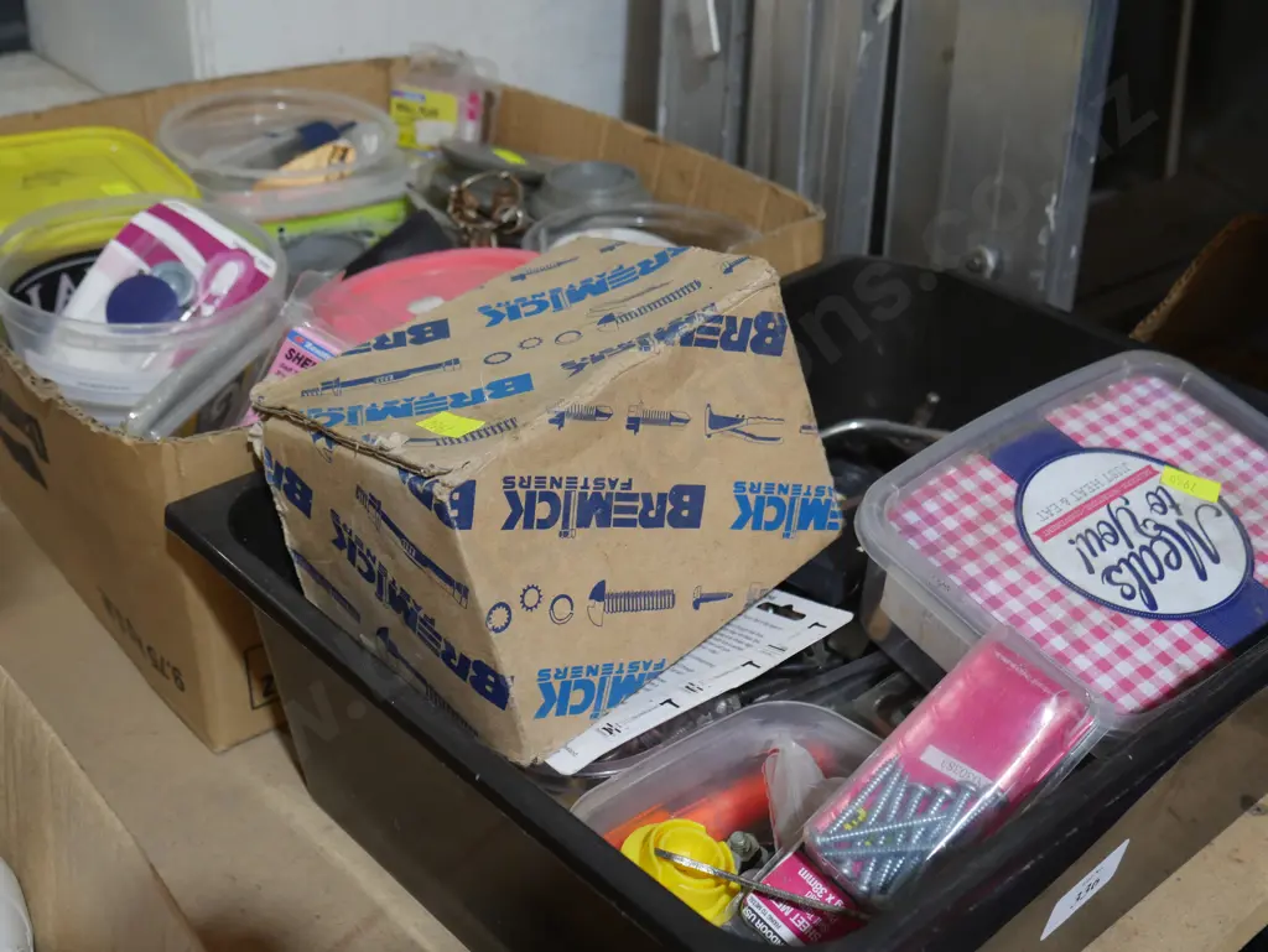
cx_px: 634
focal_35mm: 44
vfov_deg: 32.9
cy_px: 476
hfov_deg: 42.9
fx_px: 1612
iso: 640
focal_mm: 22
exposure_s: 1/60
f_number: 4.7
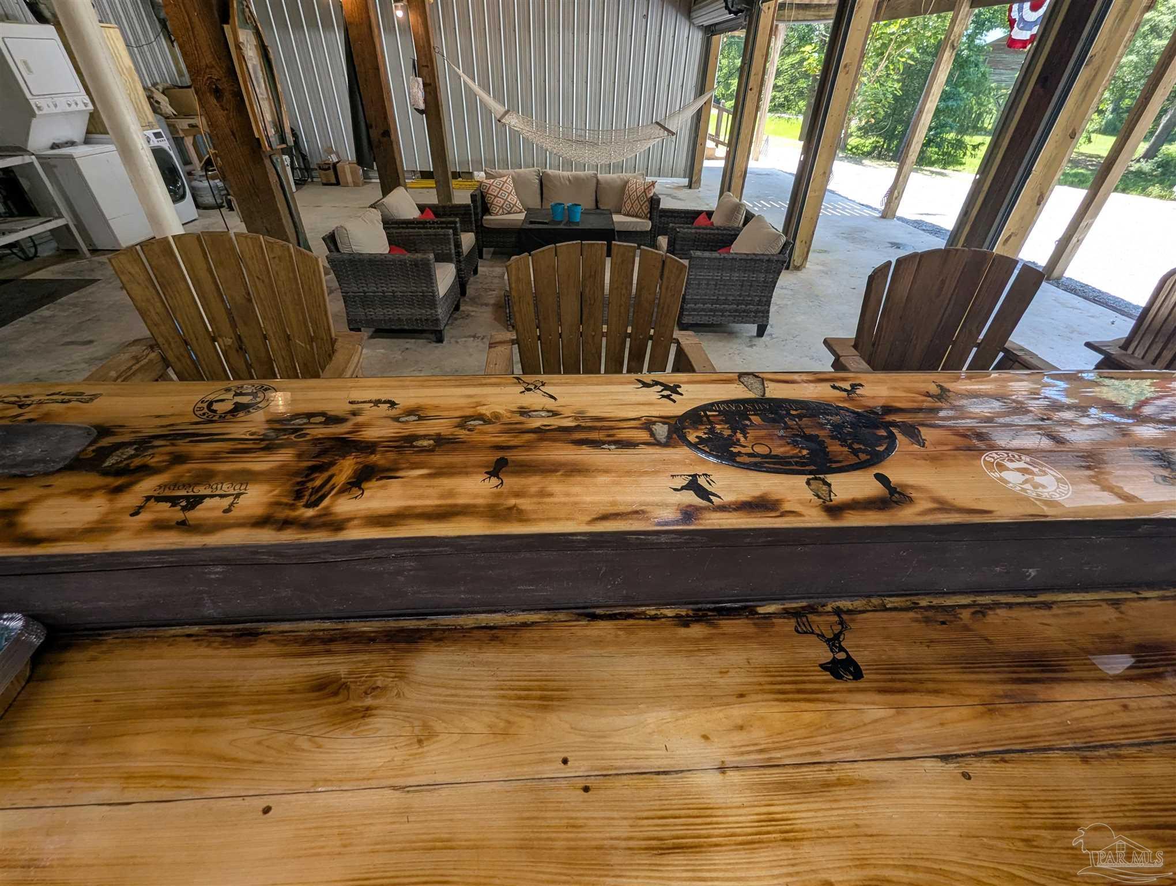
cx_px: 588
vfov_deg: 90.1
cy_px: 443
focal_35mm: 13
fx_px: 442
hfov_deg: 106.1
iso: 57
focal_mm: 1.95
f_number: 2.2
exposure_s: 1/172
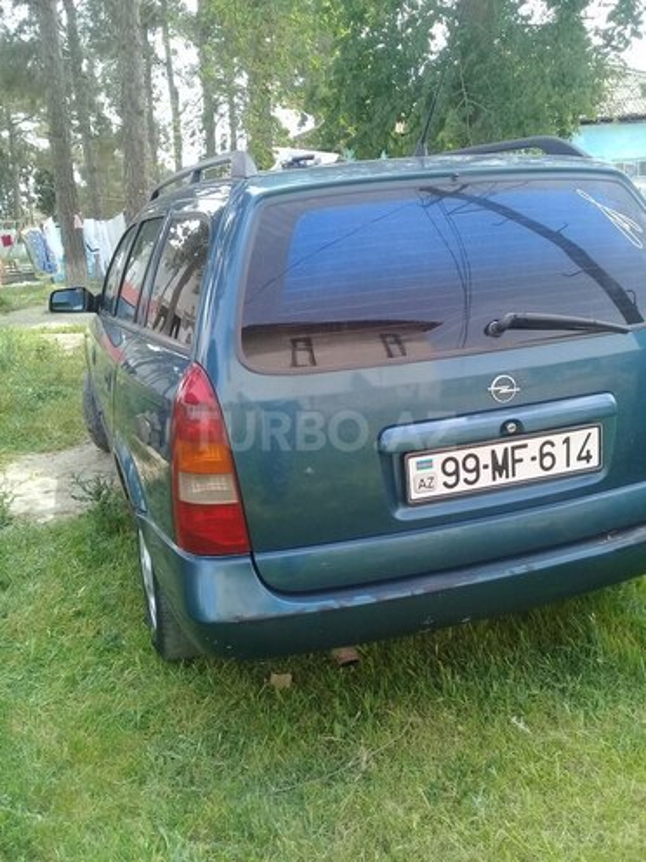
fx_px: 771
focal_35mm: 31
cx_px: 323
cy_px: 431
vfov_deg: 58.4
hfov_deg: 45.4
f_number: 2.2
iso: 50
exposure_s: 1/204
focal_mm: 3.3
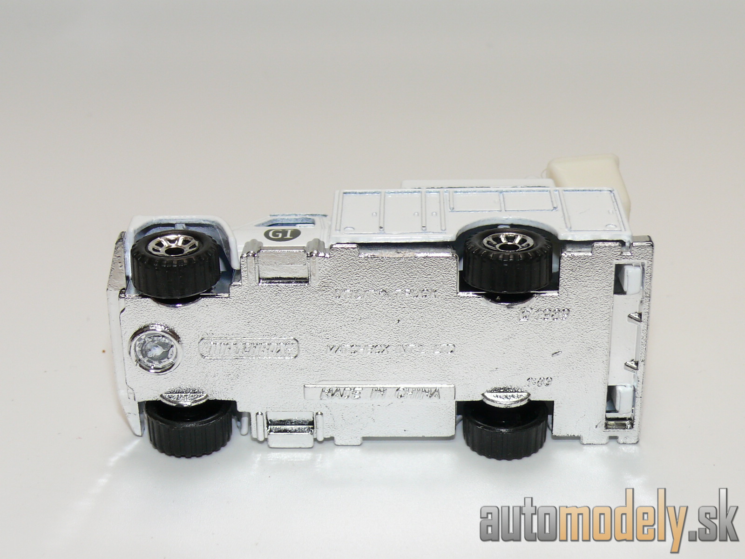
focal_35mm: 74
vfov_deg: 19.9
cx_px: 372
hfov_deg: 26.3
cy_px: 280
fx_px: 1593
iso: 100
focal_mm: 11.2
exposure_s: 1/30
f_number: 4
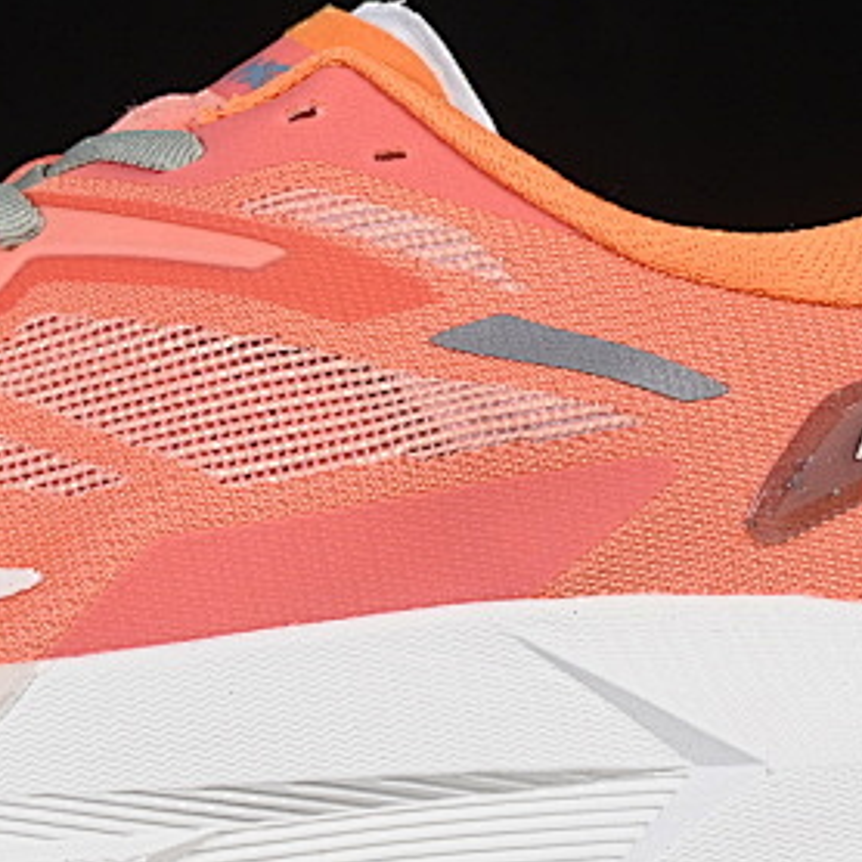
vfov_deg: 7.1
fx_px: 6987
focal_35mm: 248
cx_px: 171
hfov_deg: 7.1
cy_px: 347
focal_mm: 50
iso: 160
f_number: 8
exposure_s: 1/80
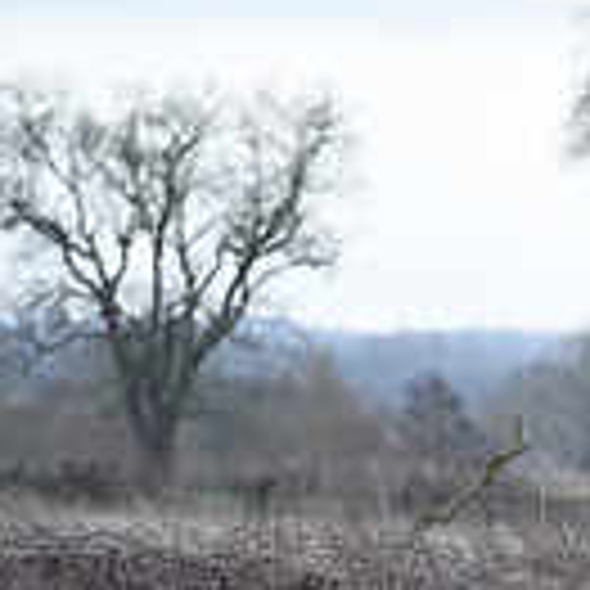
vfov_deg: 2.4
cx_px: 1072
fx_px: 14192
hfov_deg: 2.4
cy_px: 851
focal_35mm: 736
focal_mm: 195
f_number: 4.5
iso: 2000
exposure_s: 1/1250
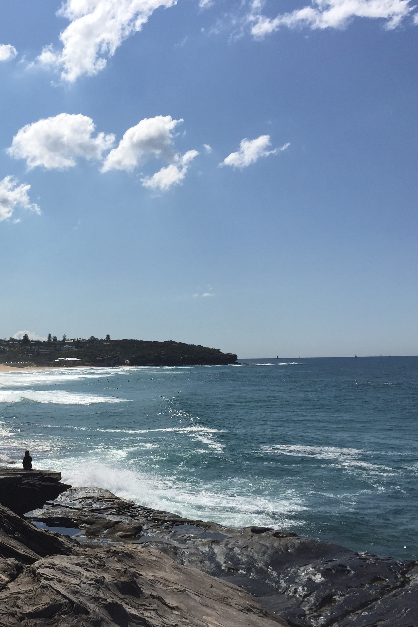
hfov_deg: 31.4
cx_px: 56
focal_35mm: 41
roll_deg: +0.7
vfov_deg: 47.4
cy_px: 315
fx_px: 714
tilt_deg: +4.0
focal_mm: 4.15
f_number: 2.2
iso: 32
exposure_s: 1/5650
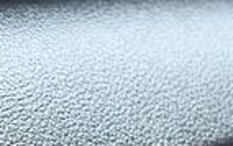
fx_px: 1309
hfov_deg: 10.1
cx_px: -18
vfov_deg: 6.1
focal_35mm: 206
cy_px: 346
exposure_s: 1/100
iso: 3200
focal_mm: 30
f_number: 4.2
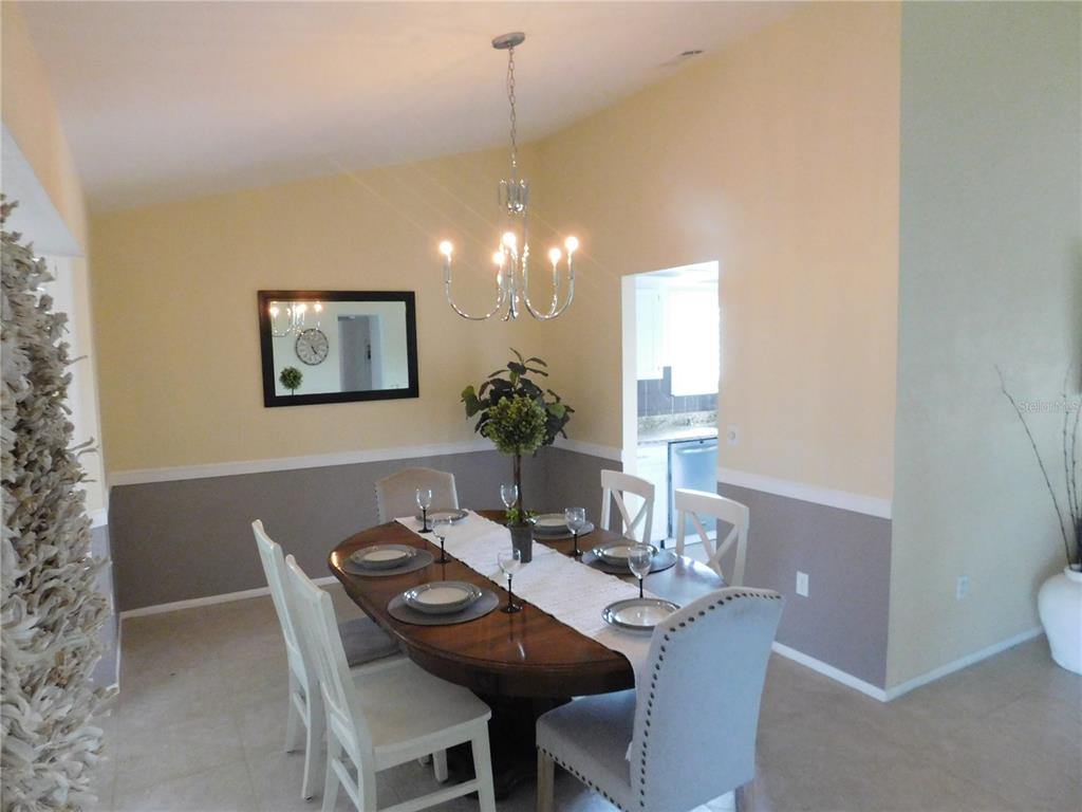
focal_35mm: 23
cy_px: 406
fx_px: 719
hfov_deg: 73.9
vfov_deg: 58.9
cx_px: 541
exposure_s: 1/6
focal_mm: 4
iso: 800
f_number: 3
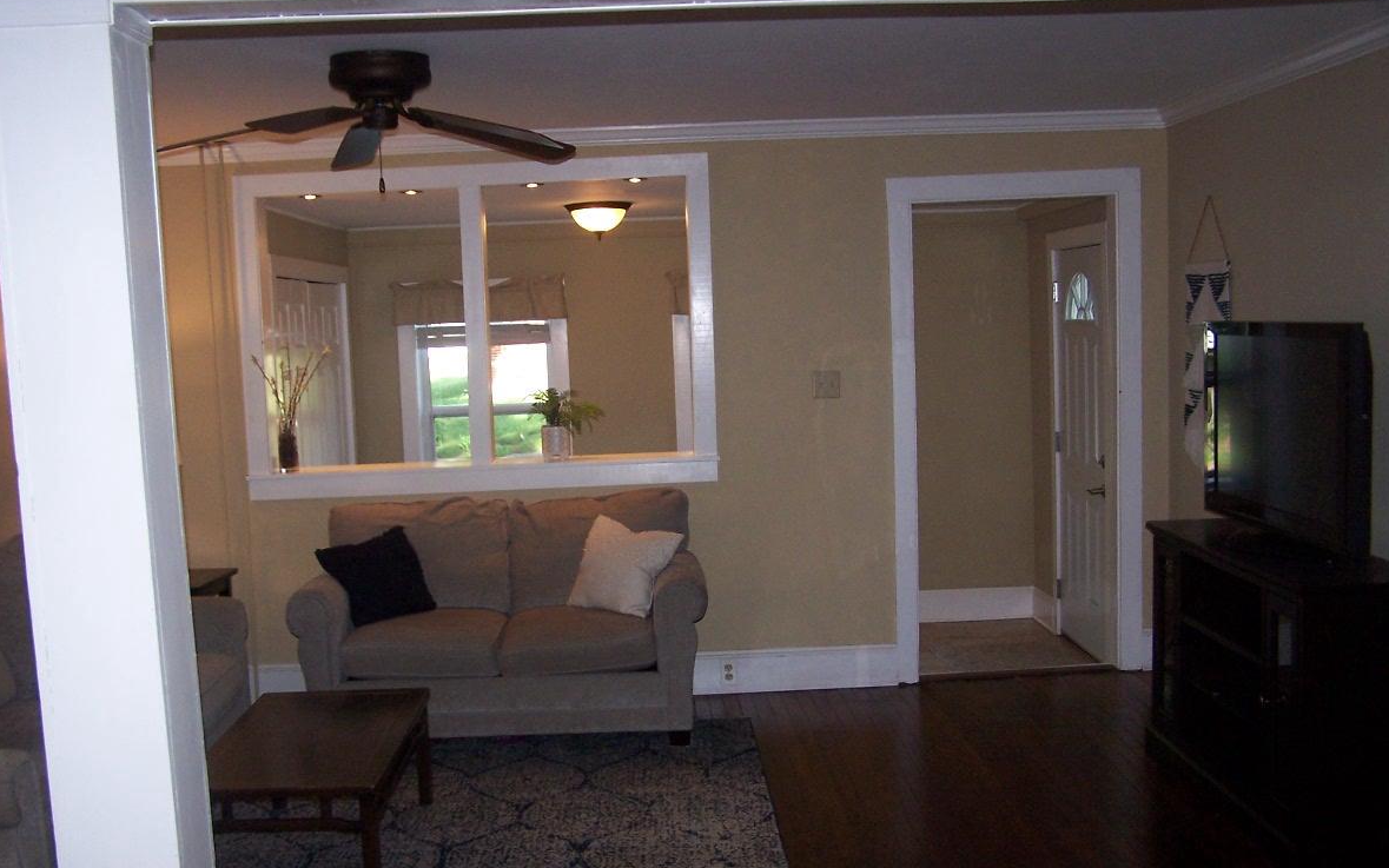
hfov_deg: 48.2
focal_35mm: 41
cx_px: 686
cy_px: 512
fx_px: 1552
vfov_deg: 31.2
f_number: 2.8
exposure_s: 1/60
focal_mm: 6.3
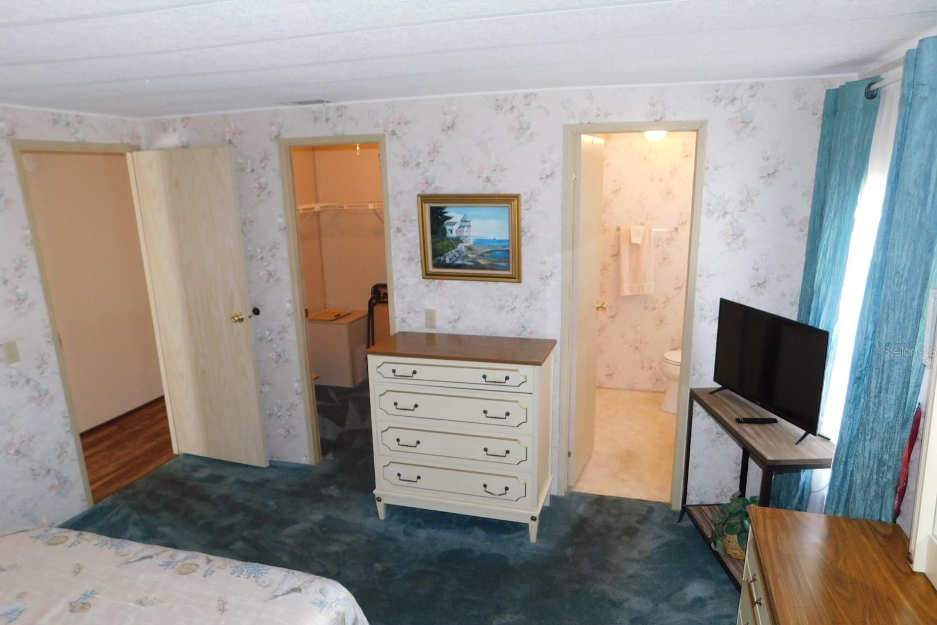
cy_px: 351
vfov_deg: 53.0
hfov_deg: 73.7
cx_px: 469
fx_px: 625
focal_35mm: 24
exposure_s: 1/30
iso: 200
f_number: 3
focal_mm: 4
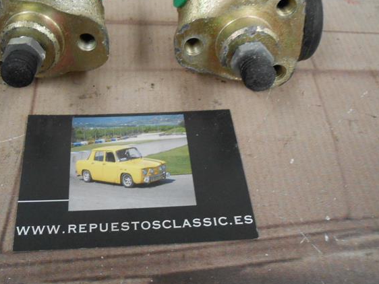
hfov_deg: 49.5
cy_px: 85
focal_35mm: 37
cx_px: 138
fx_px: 405
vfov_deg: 38.1
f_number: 3.5
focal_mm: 4.6
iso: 400
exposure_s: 1/20
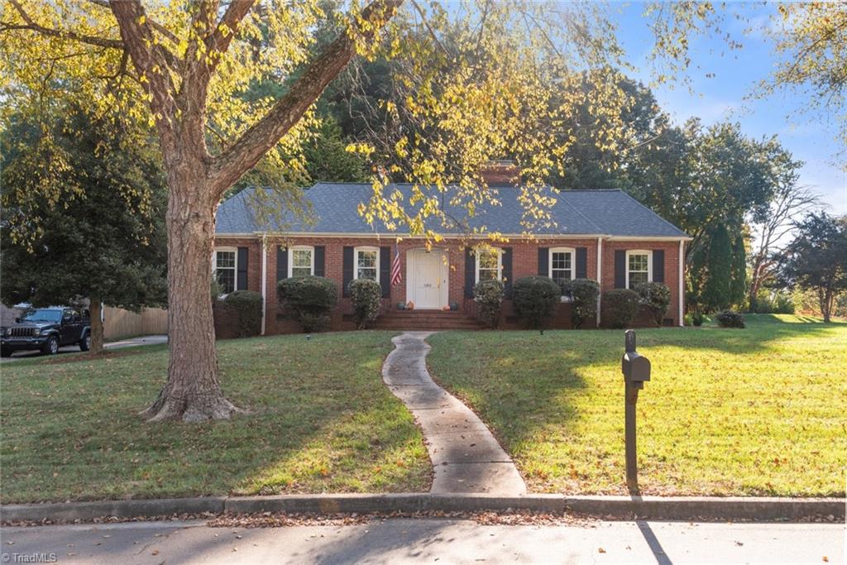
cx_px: 424
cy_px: 282
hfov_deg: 54.4
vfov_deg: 37.9
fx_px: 824
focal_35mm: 35
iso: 320
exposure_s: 1/50
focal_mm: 35
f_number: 7.1
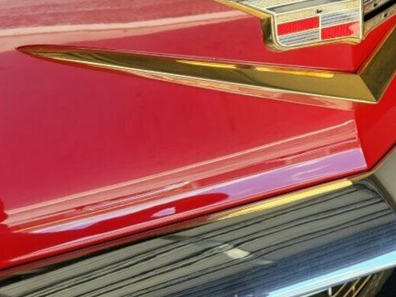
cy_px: 91
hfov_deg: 31.3
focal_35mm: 60
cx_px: 318
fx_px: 686
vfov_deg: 24.3
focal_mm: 5.4
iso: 40
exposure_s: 1/153
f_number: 1.8
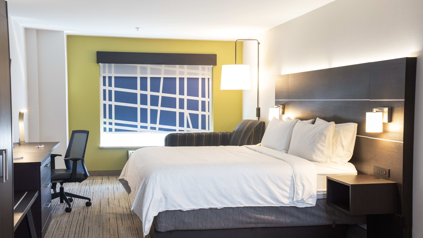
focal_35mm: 48
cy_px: 131
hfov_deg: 42.9
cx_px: 208
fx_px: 538
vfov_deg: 24.9
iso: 2000
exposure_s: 1/15
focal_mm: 45
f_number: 13
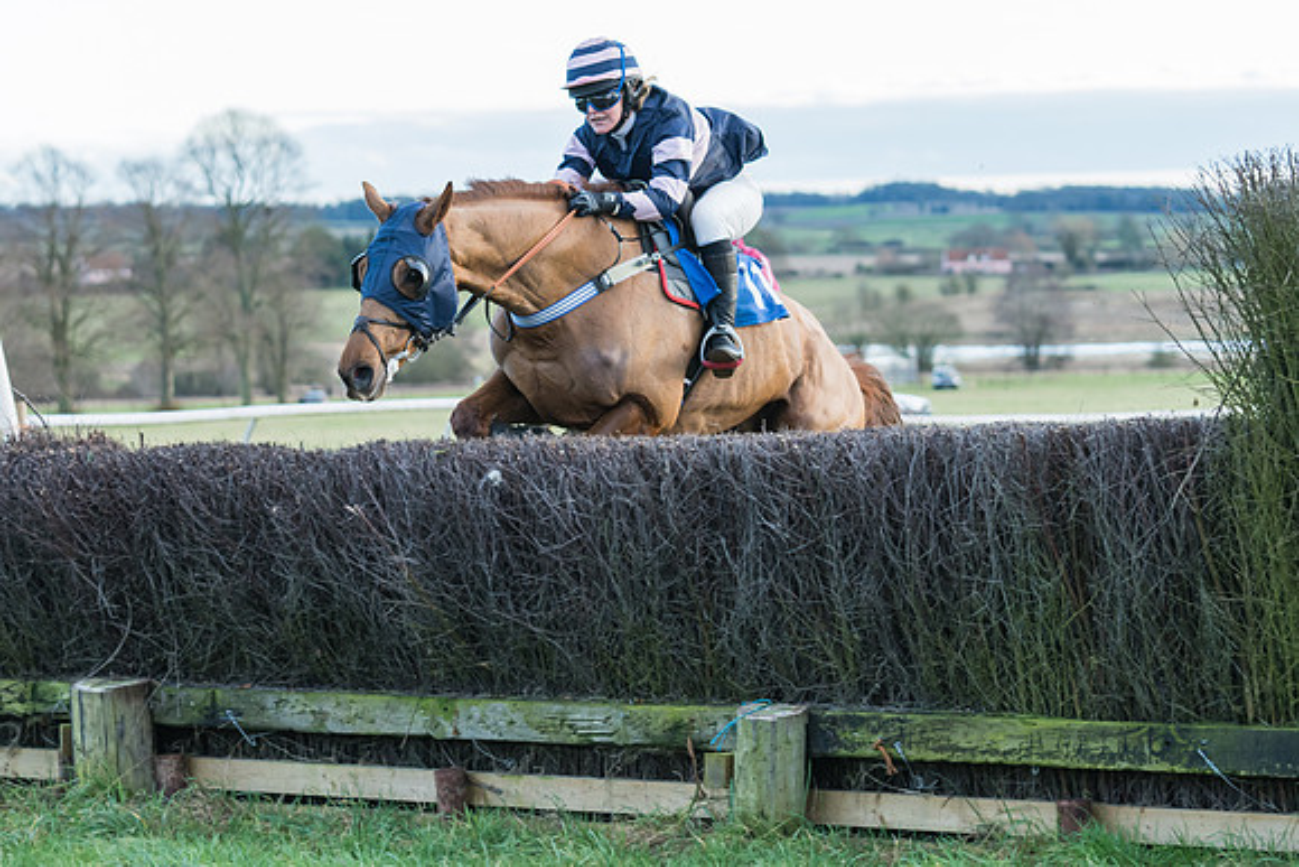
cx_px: 649
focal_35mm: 110
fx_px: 3980
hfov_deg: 18.5
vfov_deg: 12.4
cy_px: 384
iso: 800
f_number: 2.8
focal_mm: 70
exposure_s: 1/1000
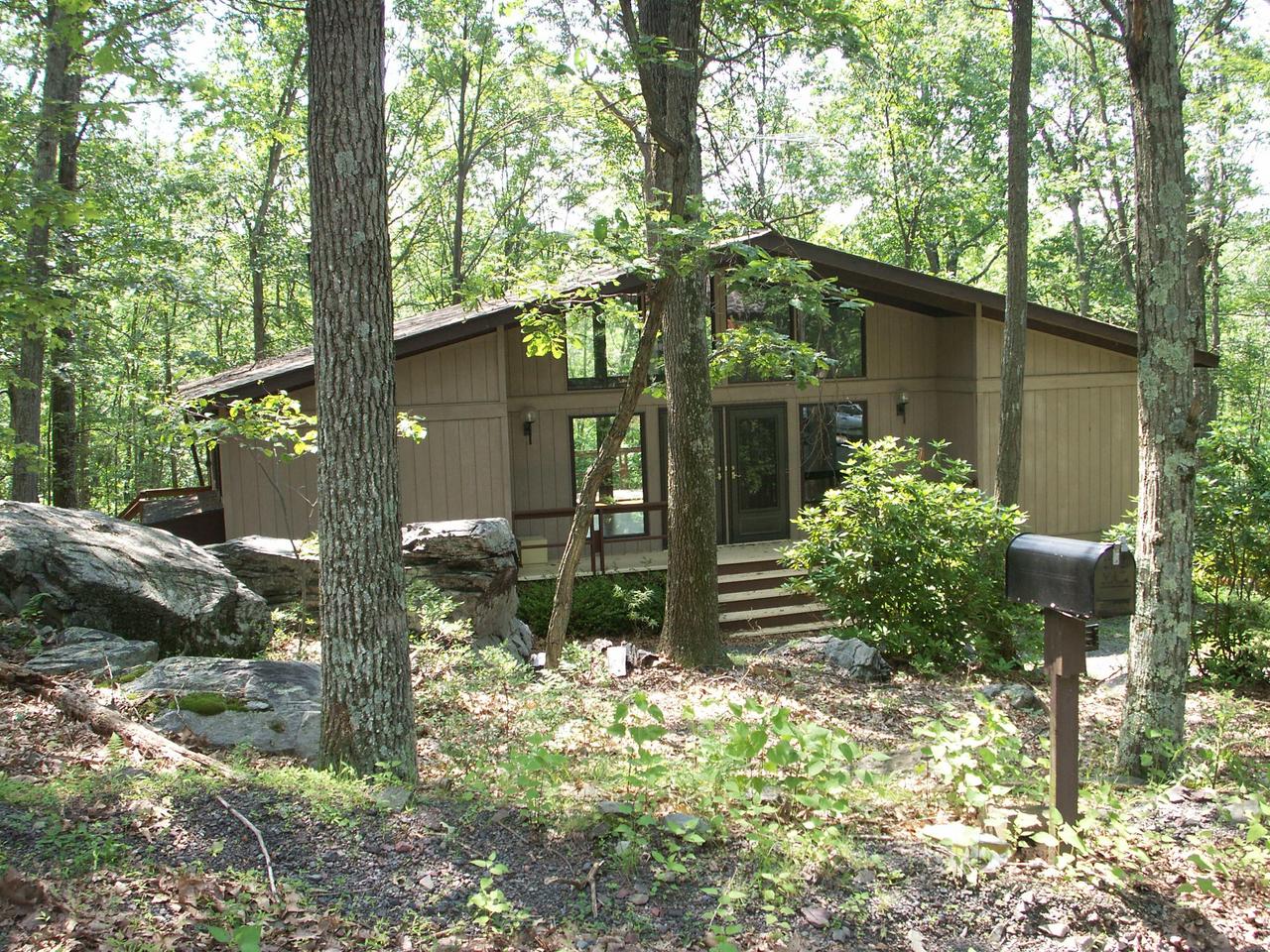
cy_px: 476
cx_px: 635
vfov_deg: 38.7
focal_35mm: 37
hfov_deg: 50.1
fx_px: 1357
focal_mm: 7.7
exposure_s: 1/60
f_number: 3.5
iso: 50
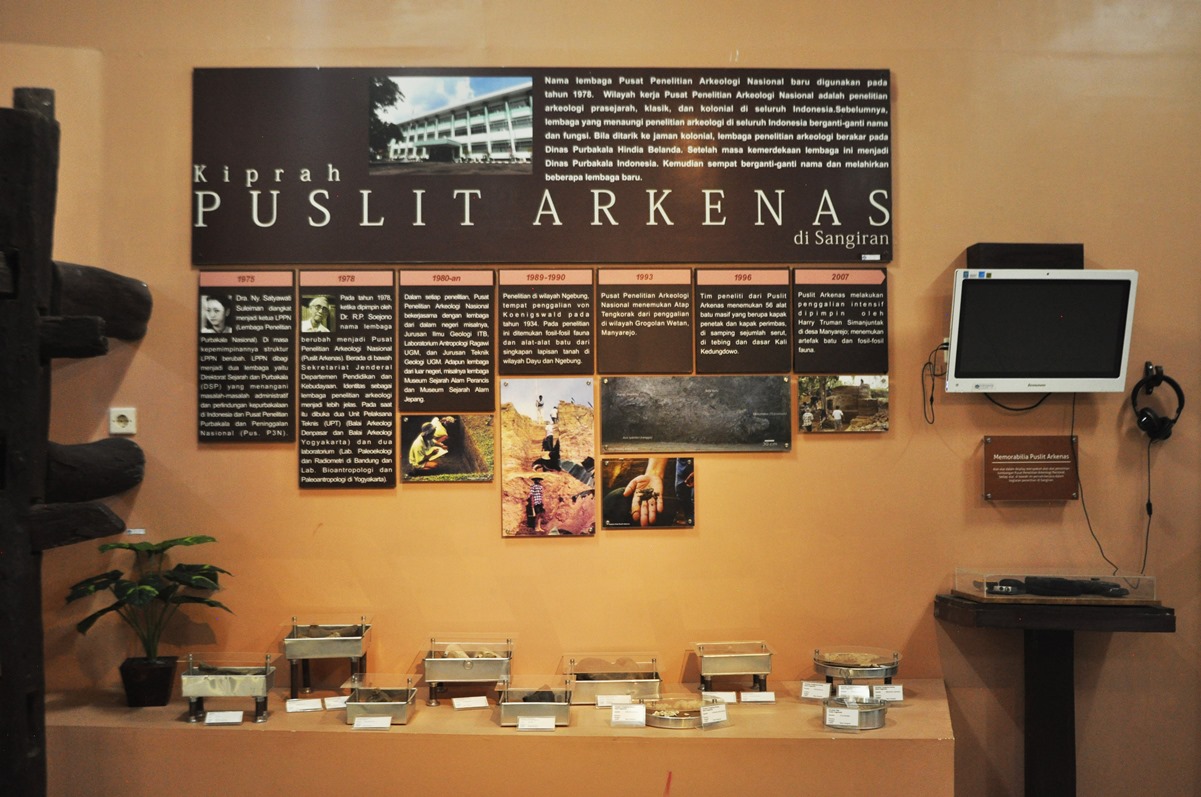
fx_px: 1199
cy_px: 398
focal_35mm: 36
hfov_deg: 53.2
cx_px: 600
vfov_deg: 36.8
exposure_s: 1/30
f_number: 13
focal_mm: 24
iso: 800
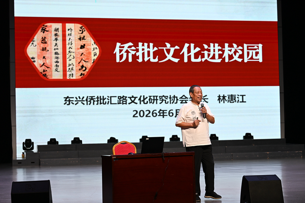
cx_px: 152
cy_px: 102
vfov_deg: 17.7
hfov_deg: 26.3
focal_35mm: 77
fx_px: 652
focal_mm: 77
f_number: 4
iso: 640
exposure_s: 1/125
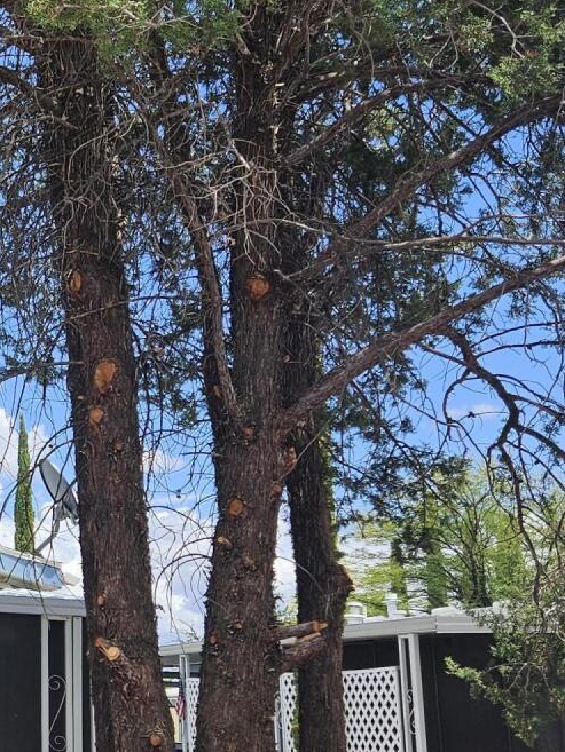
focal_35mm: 70
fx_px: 1523
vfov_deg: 27.8
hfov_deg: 18.7
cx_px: -261
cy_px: 363
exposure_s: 1/1593
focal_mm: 5.4
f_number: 1.8
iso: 25
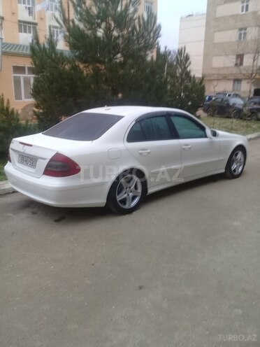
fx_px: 310
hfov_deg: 45.4
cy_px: 174
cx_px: 130
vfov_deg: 58.4
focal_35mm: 31
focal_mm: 3.3
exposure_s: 1/33
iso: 100
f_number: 2.2
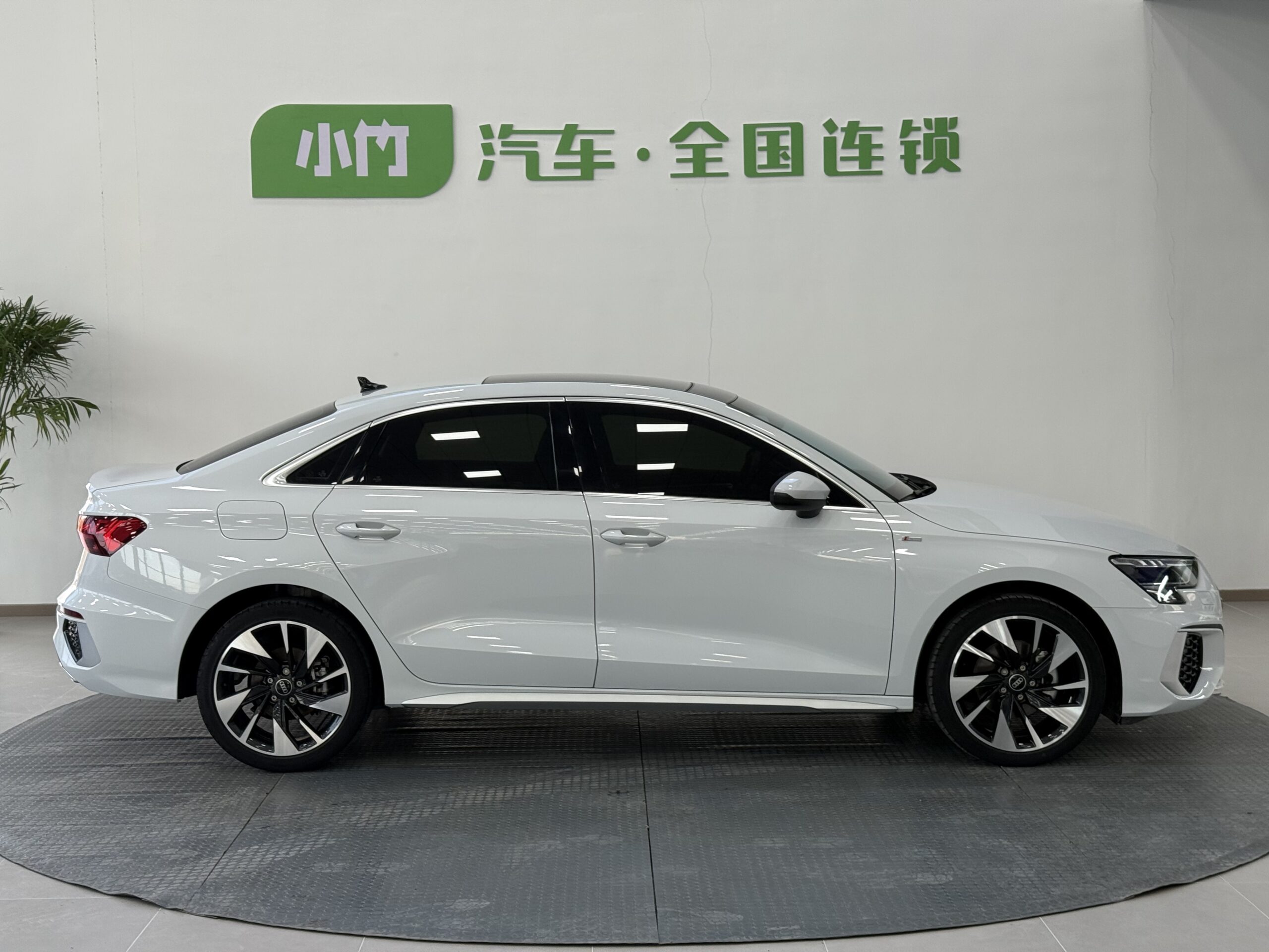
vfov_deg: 30.3
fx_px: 1760
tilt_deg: -4.2
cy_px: 476
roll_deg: +0.4
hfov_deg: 39.7
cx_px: 634
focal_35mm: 48
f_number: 1.78
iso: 64
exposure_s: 1/123
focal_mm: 6.76
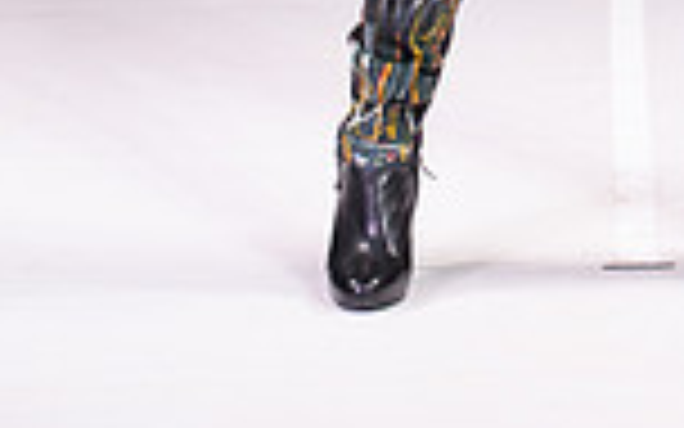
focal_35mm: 256
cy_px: -545
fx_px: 4772
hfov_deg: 8.2
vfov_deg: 5.0
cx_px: 560
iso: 2000
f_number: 5.6
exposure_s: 1/400
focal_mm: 85
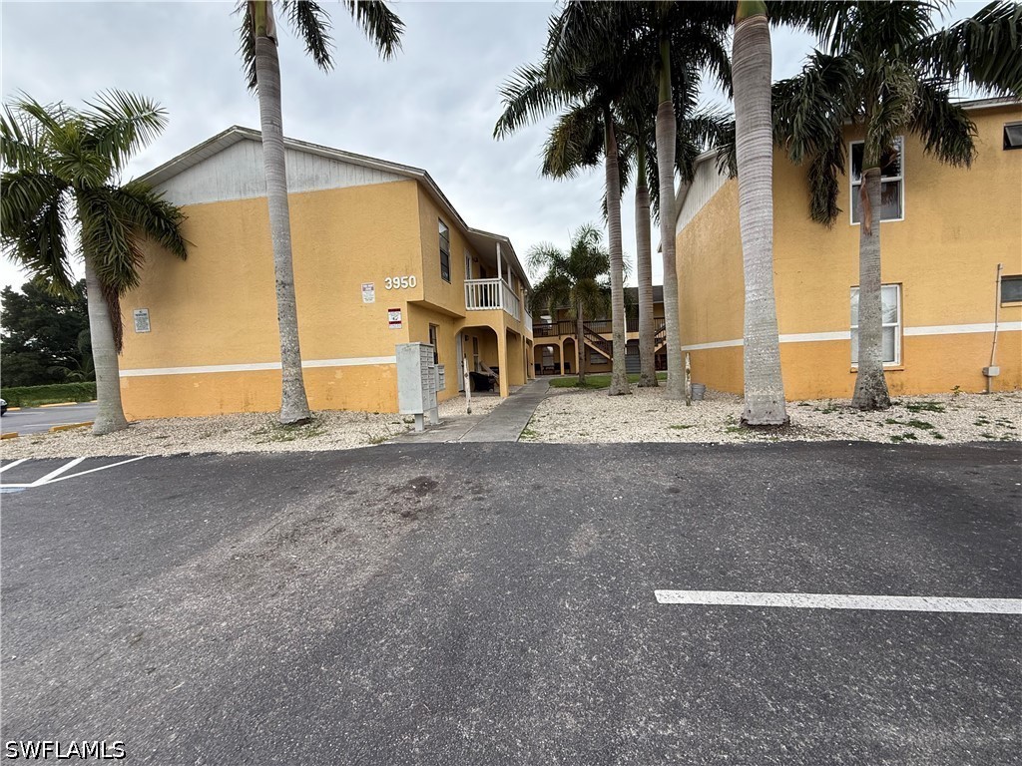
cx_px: 511
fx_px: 413
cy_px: 383
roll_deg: +2.7
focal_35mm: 14
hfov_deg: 102.1
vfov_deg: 85.7
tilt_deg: -1.9
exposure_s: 1/257
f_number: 2.2
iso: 64
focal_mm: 2.22
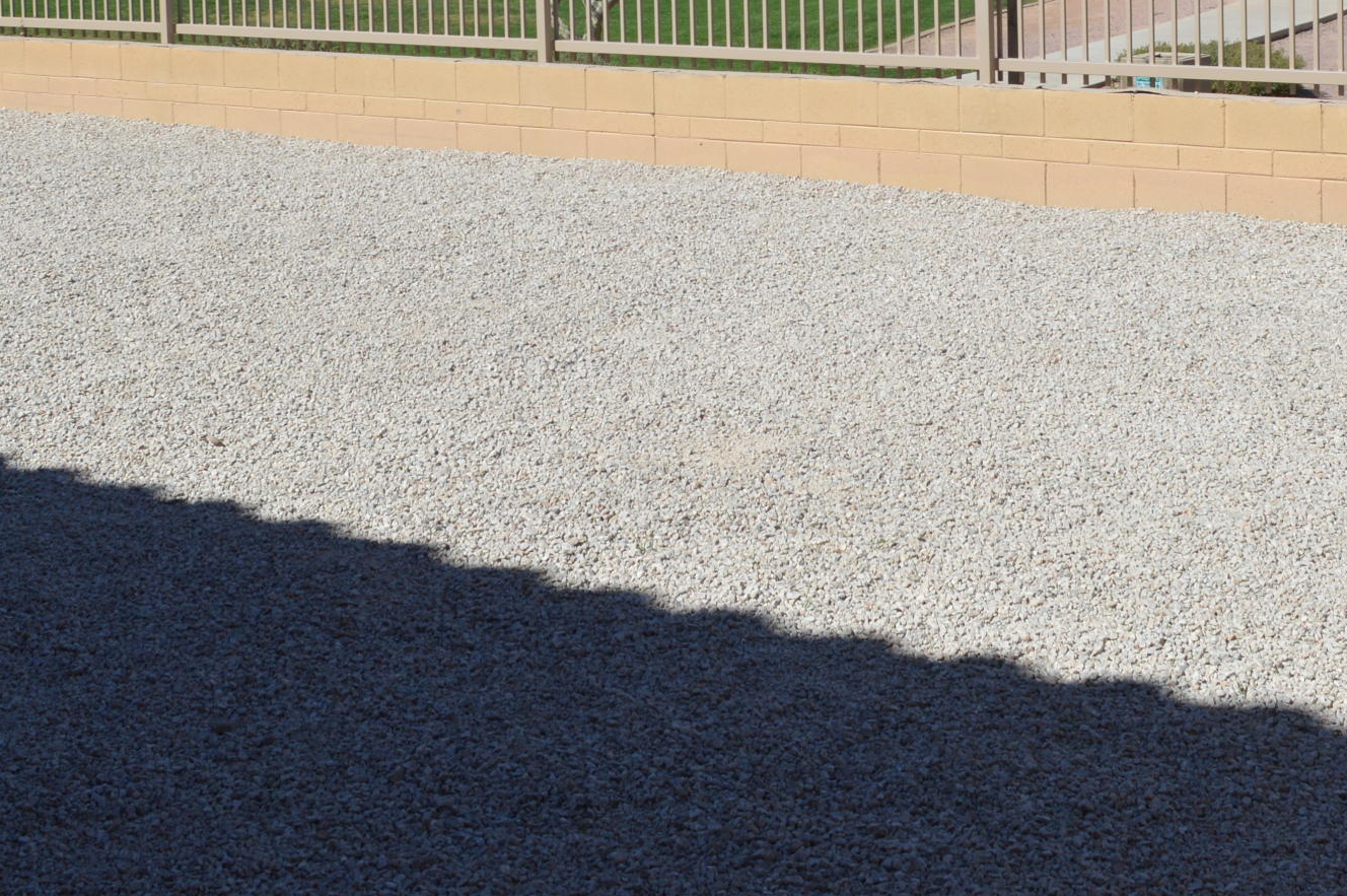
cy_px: -75
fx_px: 2280
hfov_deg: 32.9
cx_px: 774
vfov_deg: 21.2
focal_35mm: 61
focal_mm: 18
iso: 100
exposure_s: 1/320
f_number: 9
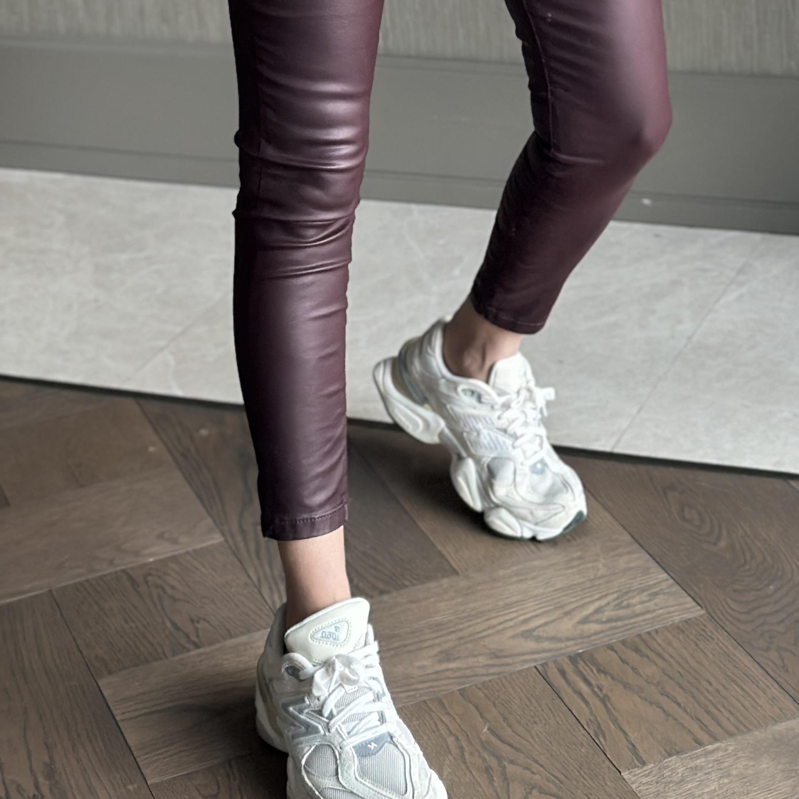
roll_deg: +5.4
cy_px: 19
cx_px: 429
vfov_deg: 17.5
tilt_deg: -29.8
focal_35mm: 97
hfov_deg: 17.9
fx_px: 2533
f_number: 1.78
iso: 250
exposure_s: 1/33
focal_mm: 6.86
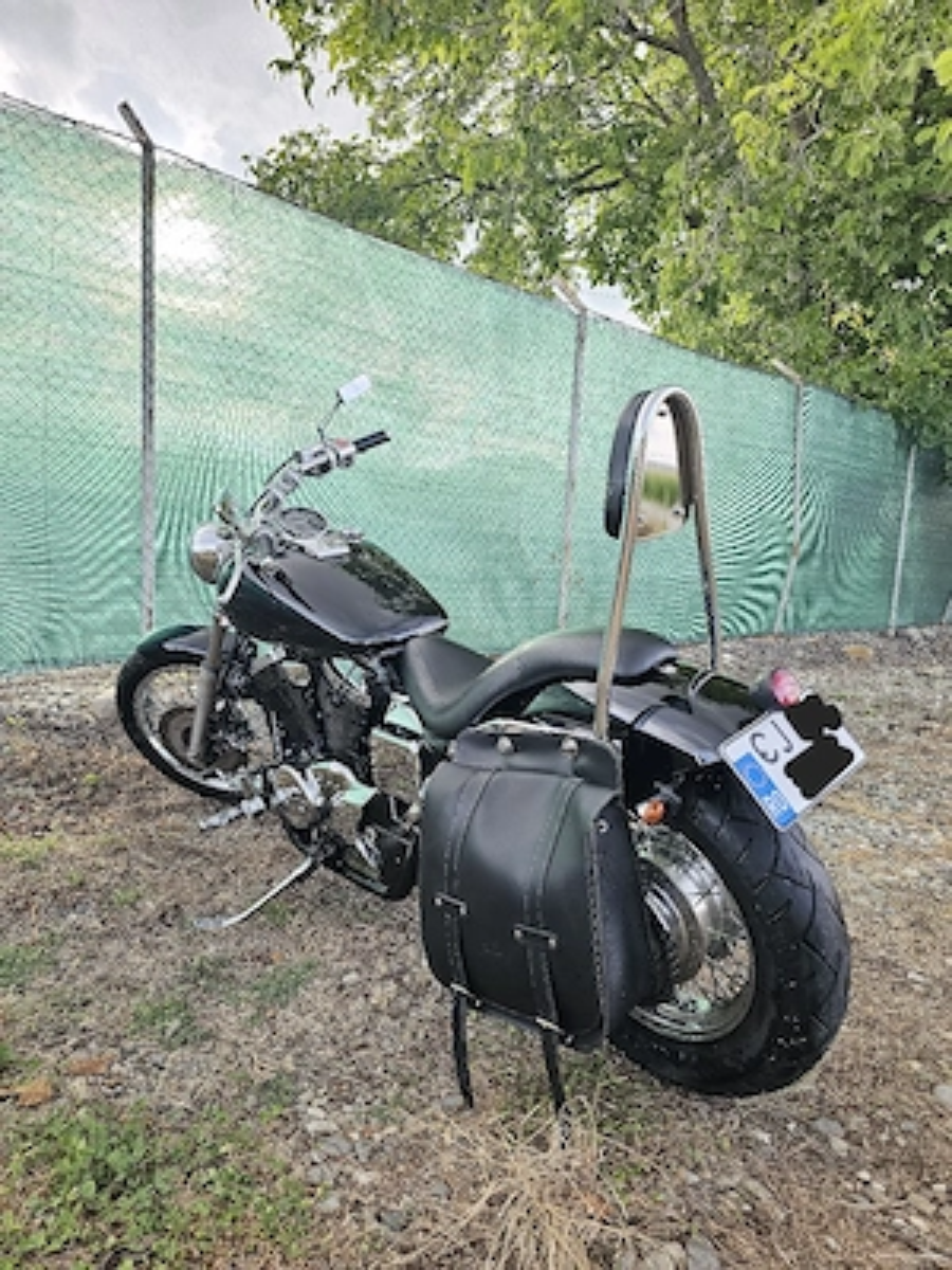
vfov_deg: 73.9
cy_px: 635
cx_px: 476
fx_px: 843
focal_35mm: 23
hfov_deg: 58.9
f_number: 1.7
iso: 125
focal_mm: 6.3
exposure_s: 1/182
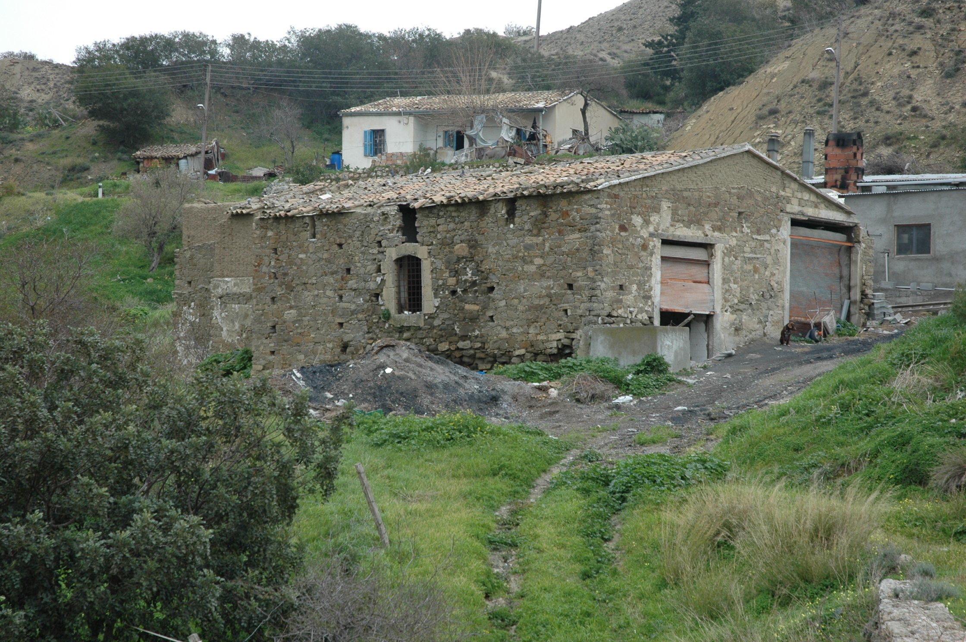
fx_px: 2251
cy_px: 321
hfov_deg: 24.2
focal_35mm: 84
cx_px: 483
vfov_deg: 16.2
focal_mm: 56
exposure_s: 1/125
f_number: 5.6
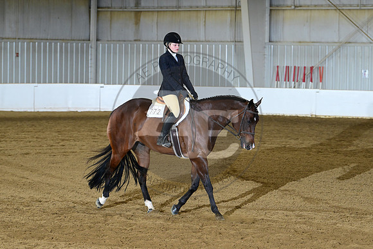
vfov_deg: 8.9
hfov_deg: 13.2
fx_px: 1606
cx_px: 186
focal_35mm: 155
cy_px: 124
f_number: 7.1
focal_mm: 155
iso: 5000
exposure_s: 1/200
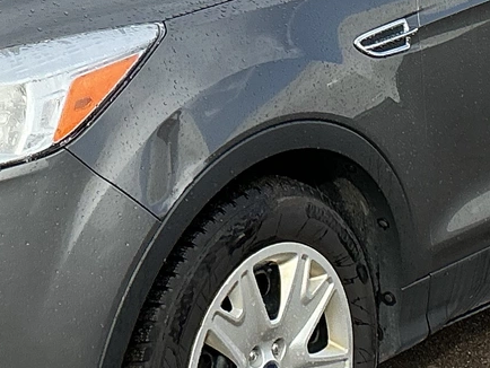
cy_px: -12
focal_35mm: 129
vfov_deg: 11.4
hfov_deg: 15.2
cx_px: 157
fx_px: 1827
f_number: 1.8
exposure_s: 1/709
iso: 25
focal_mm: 3
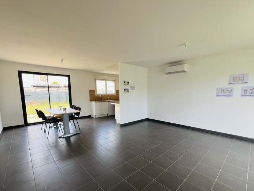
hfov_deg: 98.0
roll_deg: +0.8
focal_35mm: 15
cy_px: 108
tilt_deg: -7.3
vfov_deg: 81.3
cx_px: 135
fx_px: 110
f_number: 1.8
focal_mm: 1.57
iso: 50
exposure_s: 1/99
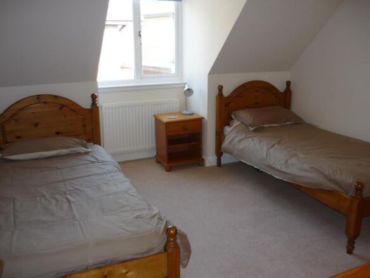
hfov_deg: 55.4
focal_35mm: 33
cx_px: 185
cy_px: 139
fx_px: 353
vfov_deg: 42.9
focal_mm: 5.5
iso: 100
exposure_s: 1/40
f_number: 2.8
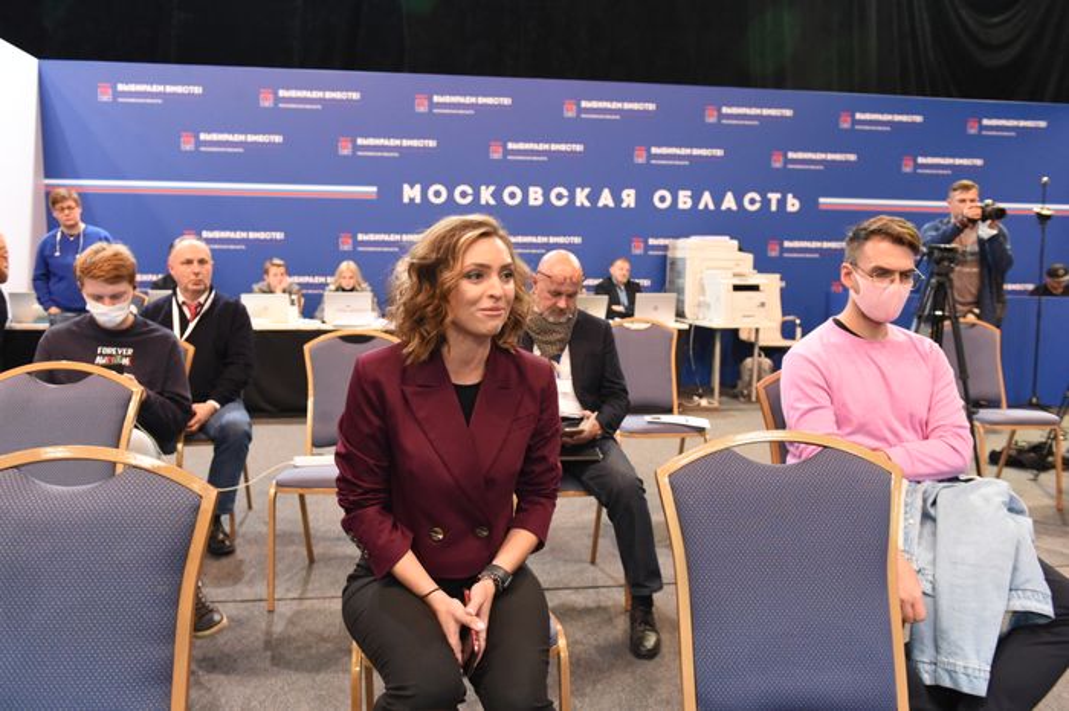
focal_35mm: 29
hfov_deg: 63.7
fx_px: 861
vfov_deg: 44.9
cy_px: 356
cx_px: 534
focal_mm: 29
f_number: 4.5
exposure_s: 1/320
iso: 10000
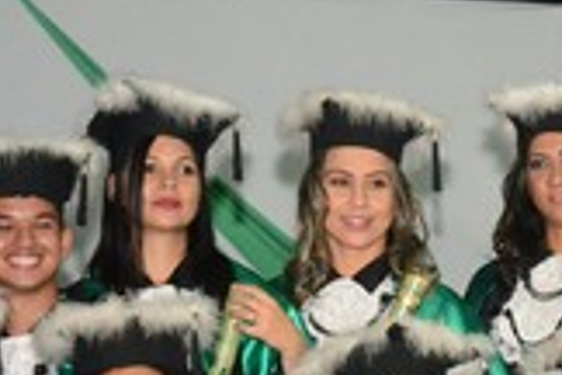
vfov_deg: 6.8
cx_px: 708
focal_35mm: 200
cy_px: 472
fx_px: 3122
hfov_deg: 10.1
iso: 3200
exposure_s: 1/80
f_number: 5.6
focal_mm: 48
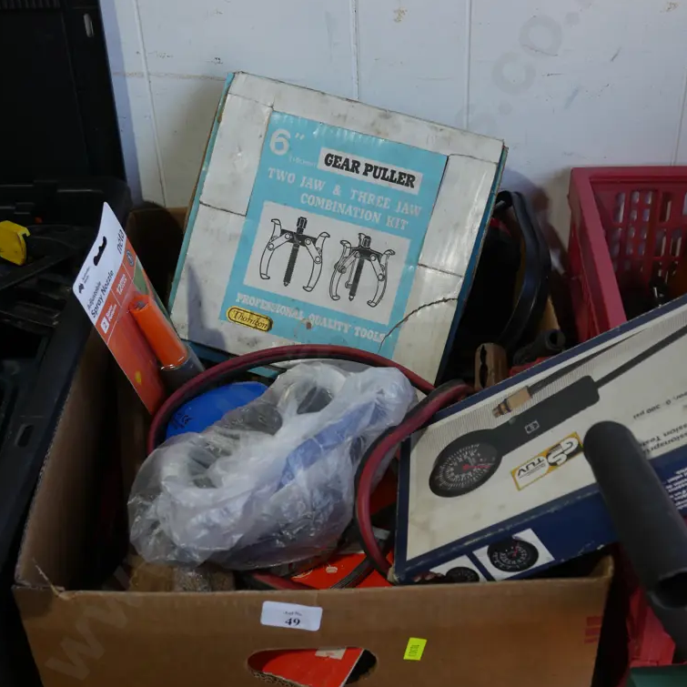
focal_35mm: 48
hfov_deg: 35.4
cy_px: 306
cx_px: 338
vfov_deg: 35.3
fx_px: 1078
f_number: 4.4
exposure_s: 1/100
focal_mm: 20
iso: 200
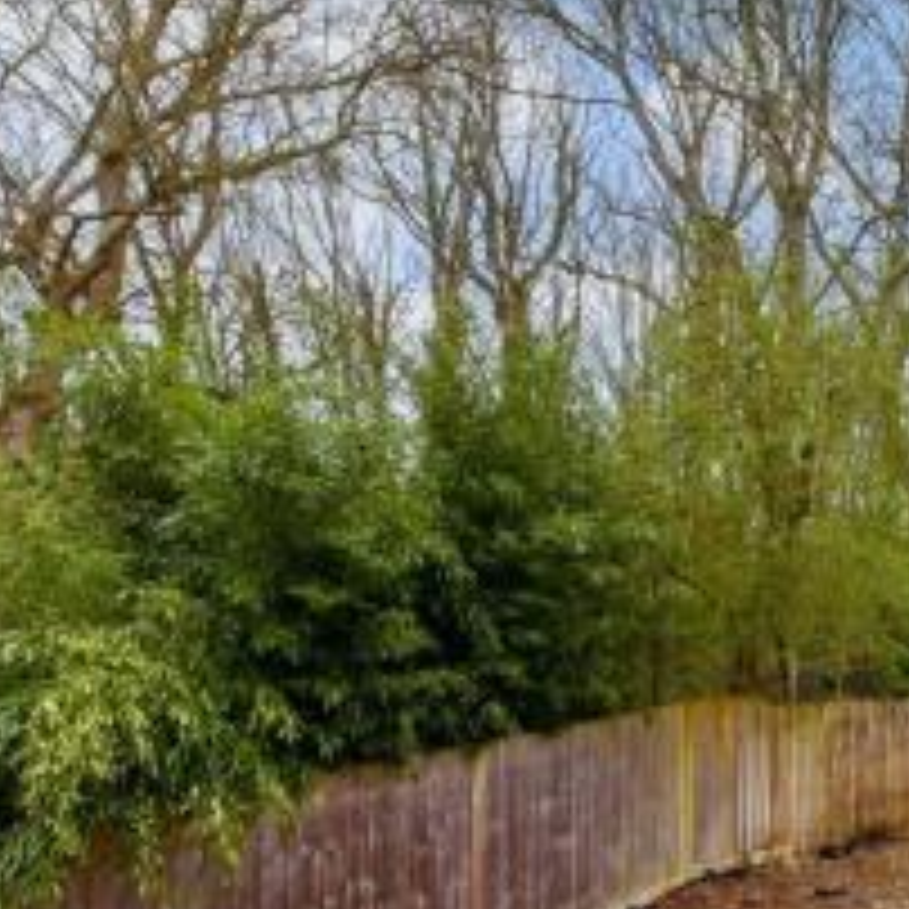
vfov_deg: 52.7
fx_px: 891
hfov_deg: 44.2
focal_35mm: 30
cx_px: 950
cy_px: 628
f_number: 8
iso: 400
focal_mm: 10
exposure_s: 1/320
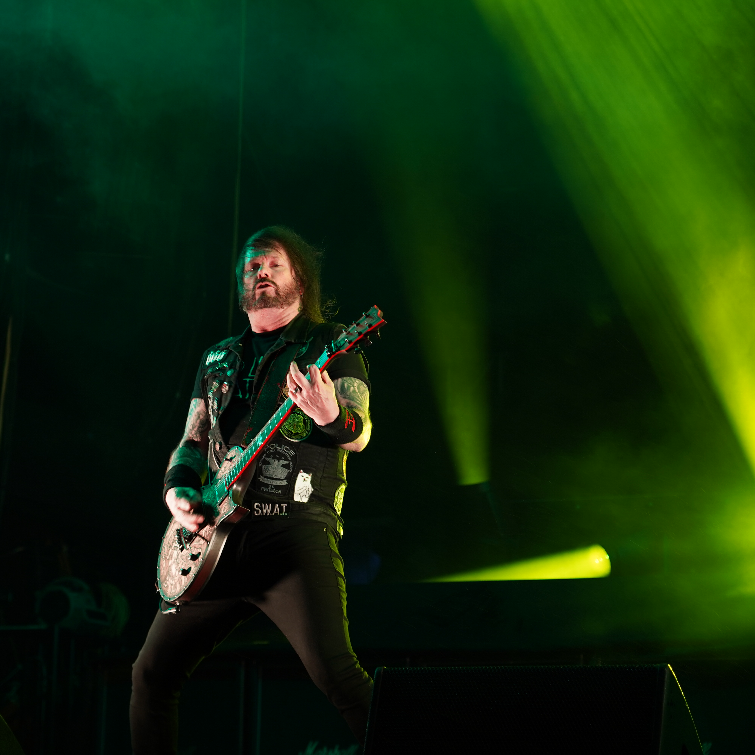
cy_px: 378
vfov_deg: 18.1
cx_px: 288
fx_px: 2369
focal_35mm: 96
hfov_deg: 18.1
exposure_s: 1/80
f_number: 4
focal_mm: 75
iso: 250
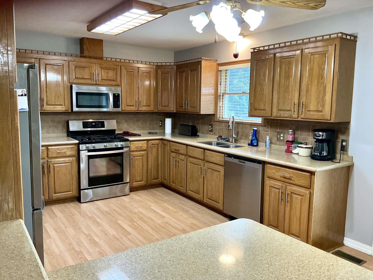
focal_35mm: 29
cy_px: 140
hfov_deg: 61.7
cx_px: 186
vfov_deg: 48.2
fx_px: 312
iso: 160
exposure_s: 1/60
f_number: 1.8
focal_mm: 3
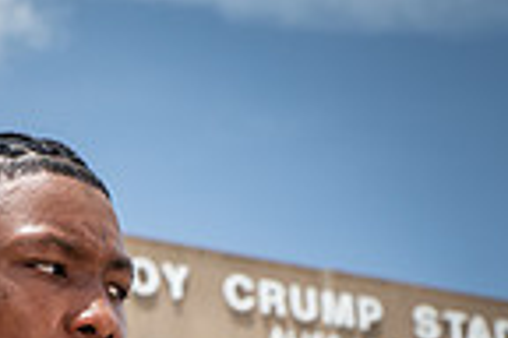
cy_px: 789
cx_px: 35
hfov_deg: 13.0
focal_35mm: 156
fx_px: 2201
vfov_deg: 8.2
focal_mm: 50
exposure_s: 1/500
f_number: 7.1
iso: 100
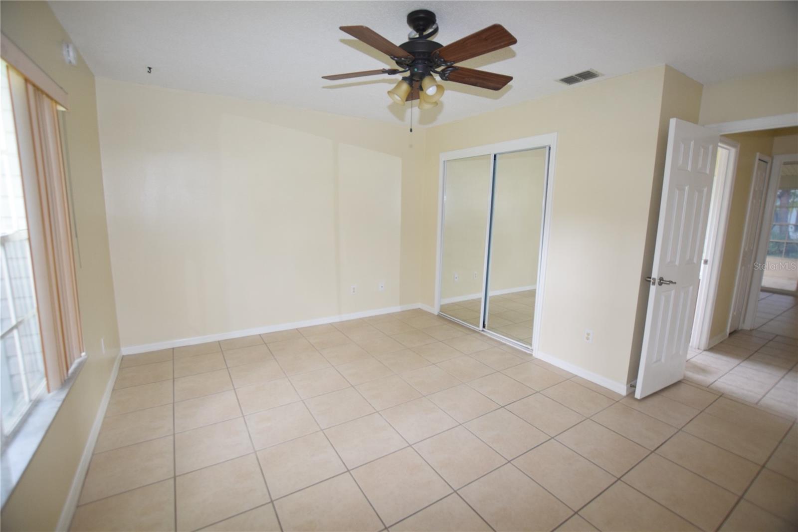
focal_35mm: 15
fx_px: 332
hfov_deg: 100.4
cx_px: 399
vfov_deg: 77.3
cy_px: 266
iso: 800
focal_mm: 10
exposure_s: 1/60
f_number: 4
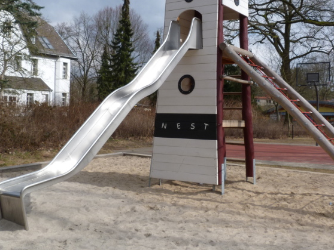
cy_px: 95
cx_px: 196
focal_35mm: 43
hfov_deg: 43.7
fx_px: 415
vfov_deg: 33.5
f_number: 5.6
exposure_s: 1/320
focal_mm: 5.4
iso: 80
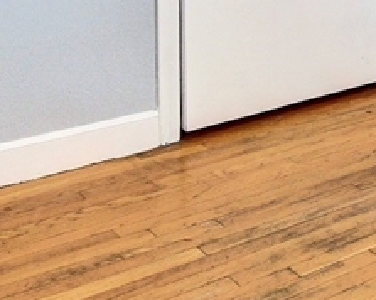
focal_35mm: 69
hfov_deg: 22.7
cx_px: 558
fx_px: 767
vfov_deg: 19.1
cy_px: -166
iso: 400
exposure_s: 1/50
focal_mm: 11
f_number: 8
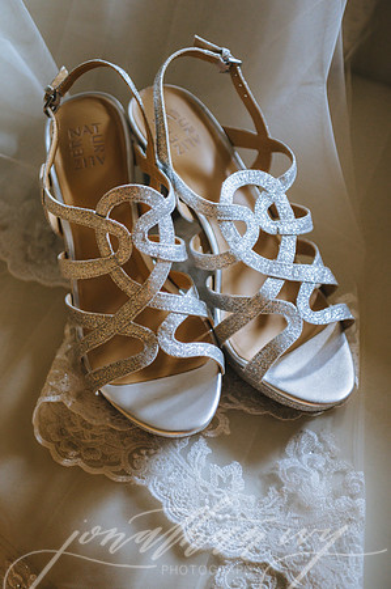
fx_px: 1012
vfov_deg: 32.4
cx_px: 196
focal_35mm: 62
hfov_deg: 21.9
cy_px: 294
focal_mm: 62
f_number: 2.8
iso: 1600
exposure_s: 1/100
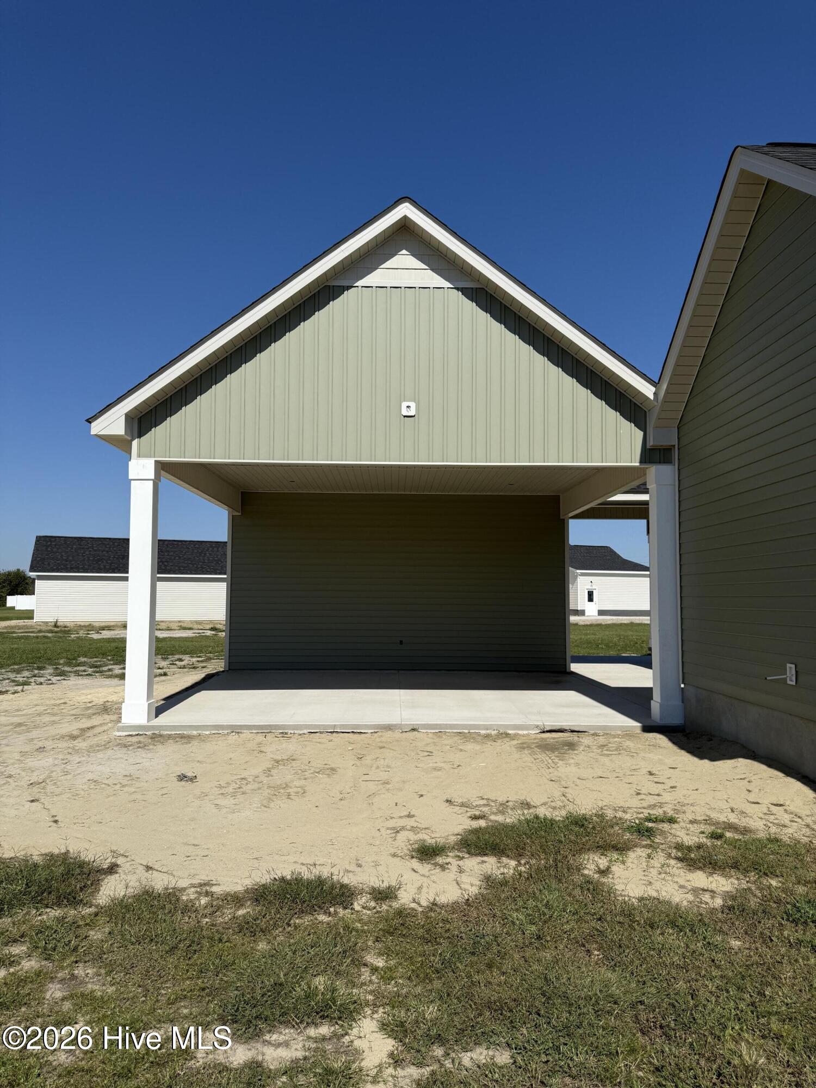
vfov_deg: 71.6
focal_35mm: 24
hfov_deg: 56.8
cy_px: 544
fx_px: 754
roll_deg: -1.0
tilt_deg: +4.2
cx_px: 408
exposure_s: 1/9091
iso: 80
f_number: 1.78
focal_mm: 6.76
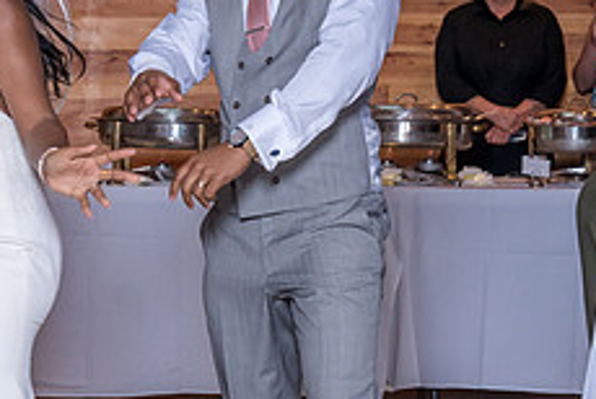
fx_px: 2785
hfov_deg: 12.1
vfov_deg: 8.2
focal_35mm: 168
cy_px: 227
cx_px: 67
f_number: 4.5
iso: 2000
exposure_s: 1/200
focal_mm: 55
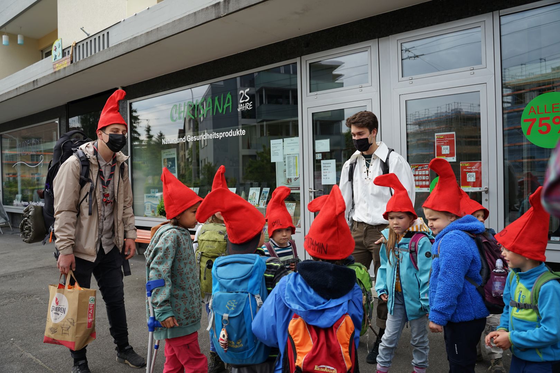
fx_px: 436
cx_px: 280
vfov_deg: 46.4
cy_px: 186
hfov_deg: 65.5
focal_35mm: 28
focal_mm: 28
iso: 100
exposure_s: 1/160
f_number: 5.6
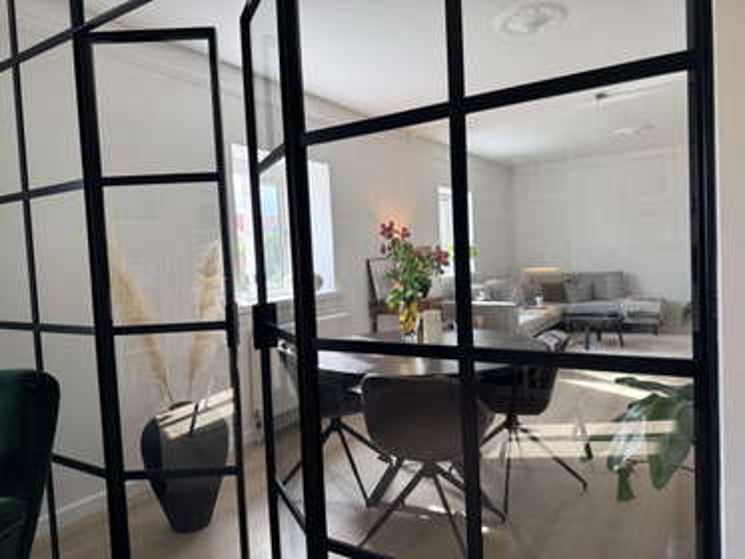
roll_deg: +2.8
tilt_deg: -2.1
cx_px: 372
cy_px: 280
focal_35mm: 24
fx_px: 517
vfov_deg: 56.8
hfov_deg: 71.6
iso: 160
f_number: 1.78
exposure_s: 1/200
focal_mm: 6.76
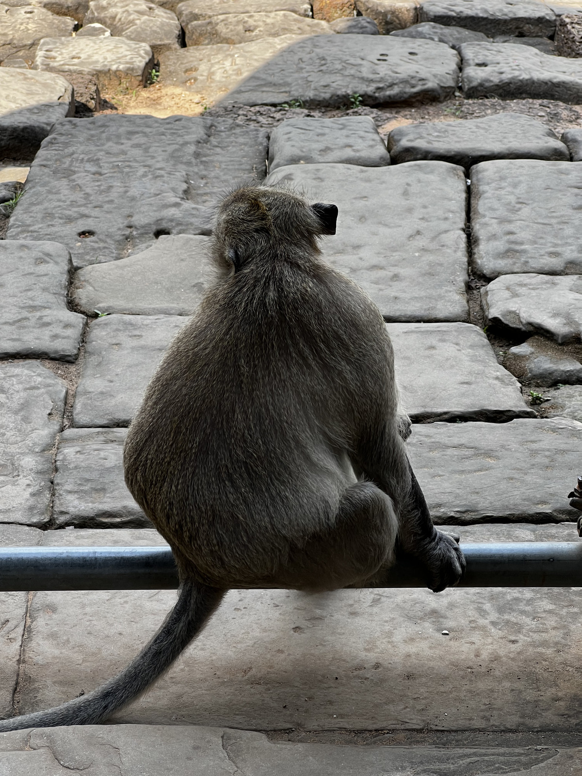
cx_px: 291
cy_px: 388
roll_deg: +1.1
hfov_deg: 19.1
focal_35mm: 77
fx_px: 1726
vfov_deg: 25.3
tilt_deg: -28.2
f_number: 2.8
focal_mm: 9
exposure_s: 1/150
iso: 32
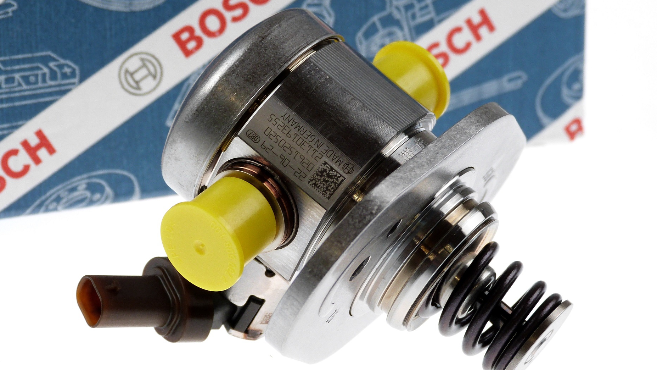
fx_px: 2334
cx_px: 342
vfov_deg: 9.1
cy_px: 206
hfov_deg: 16.0
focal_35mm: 134
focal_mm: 20.4
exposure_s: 1/100
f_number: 3.5
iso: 100
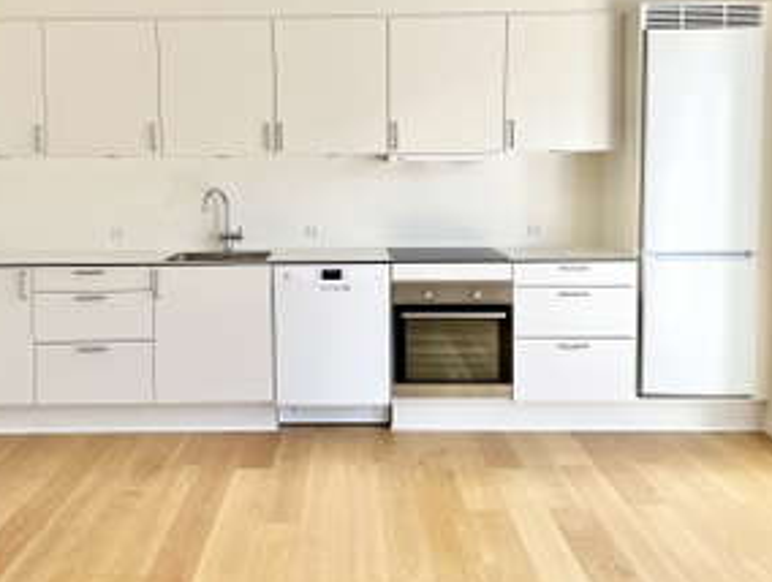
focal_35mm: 34
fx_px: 760
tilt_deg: -4.0
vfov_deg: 41.6
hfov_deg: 53.7
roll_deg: +0.3
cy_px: 215
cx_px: 337
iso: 50
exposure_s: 1/419
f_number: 1.5
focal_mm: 5.7
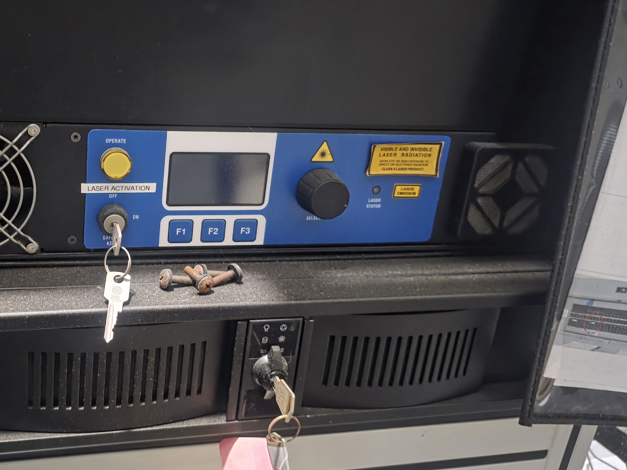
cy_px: 188
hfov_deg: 50.7
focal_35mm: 35
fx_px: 634
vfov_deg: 40.5
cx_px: 167
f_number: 1.7
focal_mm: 6.3
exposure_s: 1/20
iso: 2000
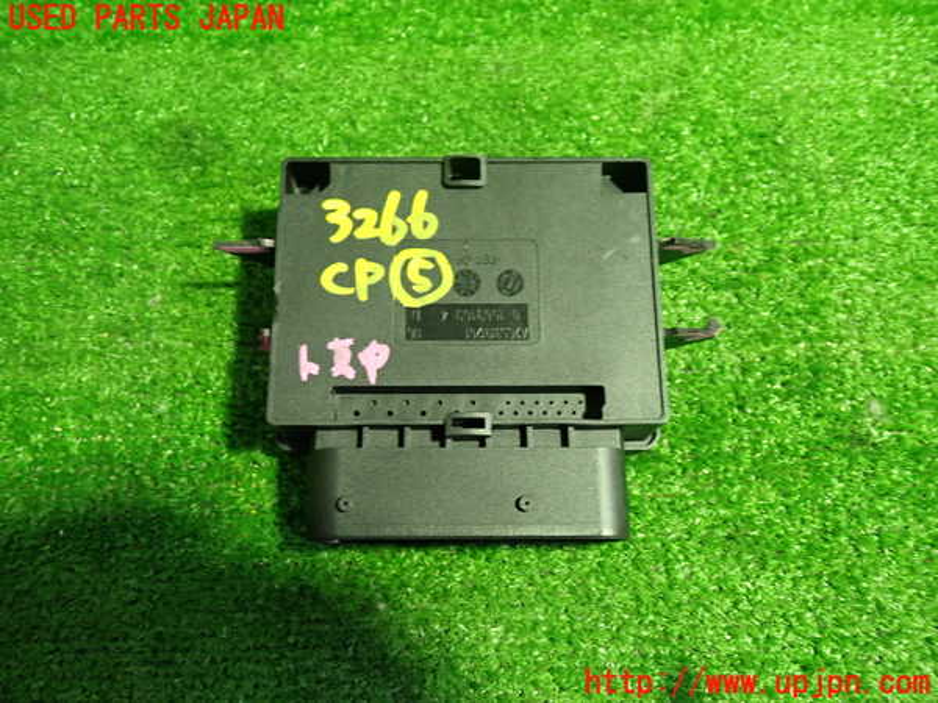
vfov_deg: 46.8
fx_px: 813
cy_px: 352
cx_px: 469
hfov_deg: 60.0
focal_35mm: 30
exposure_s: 1/30
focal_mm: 5.4
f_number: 2.3
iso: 400
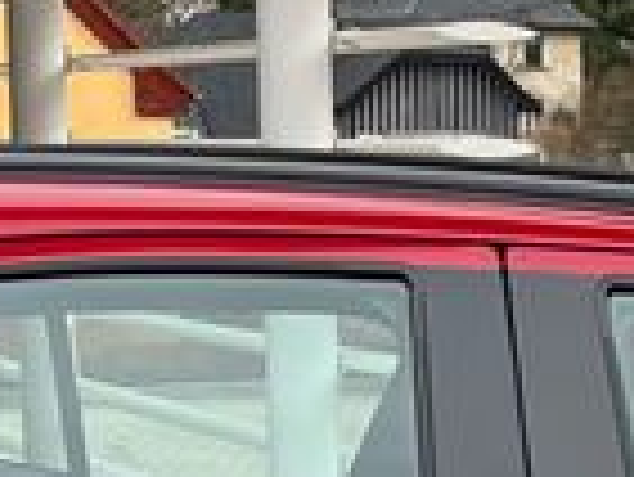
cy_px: 878
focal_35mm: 189
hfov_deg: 10.3
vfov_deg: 7.6
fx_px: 3465
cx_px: 719
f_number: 1.6
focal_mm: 5.1
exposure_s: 1/481
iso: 50
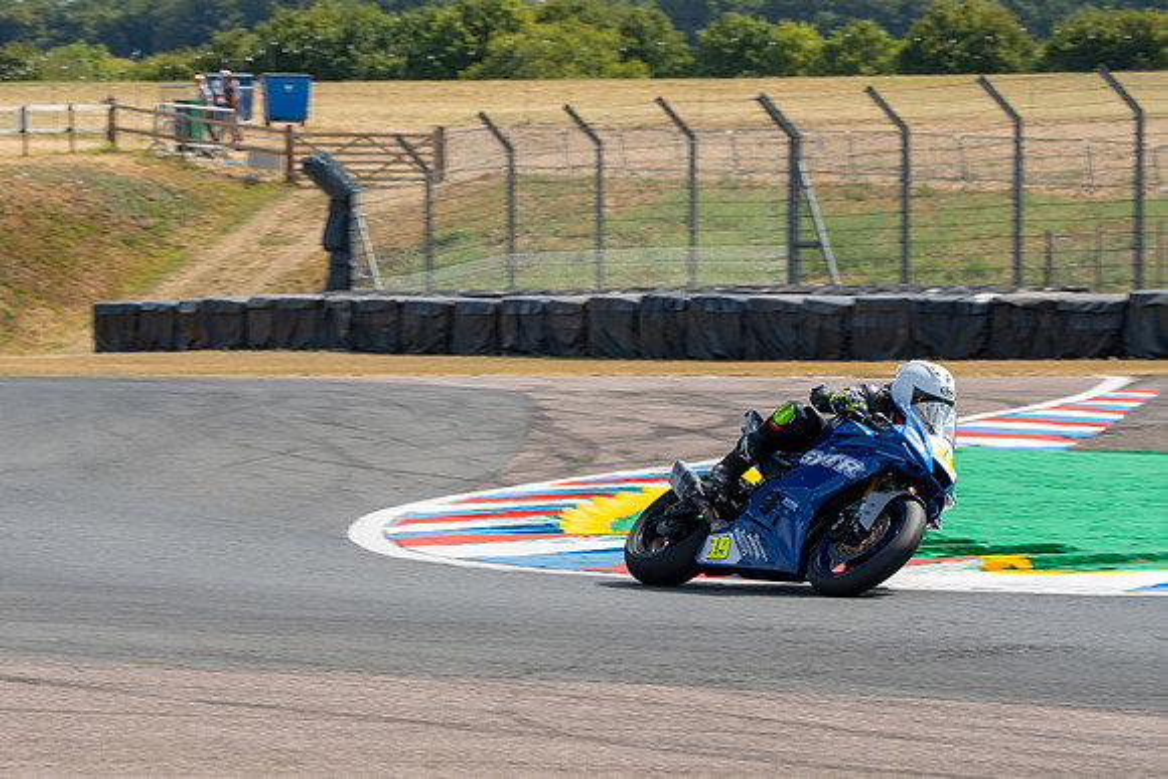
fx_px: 7250
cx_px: 498
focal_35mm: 223
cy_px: 408
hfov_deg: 9.2
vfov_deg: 6.2
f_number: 10
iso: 250
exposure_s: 1/400
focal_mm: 160
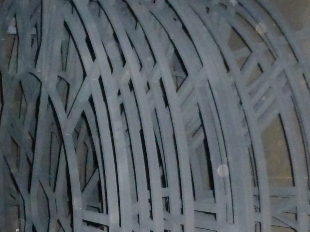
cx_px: 5
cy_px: 170
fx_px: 636
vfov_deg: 20.6
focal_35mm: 71
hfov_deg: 26.1
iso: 1000
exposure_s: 1/60
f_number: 3.3
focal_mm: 4.3
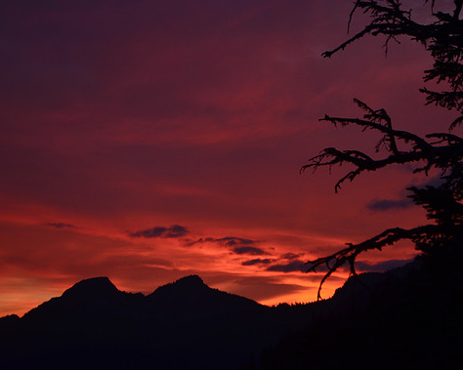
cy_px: 186
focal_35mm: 95
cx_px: 255
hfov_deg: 20.3
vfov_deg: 16.3
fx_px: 1296
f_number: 5.6
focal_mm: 55
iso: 400
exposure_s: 1/100
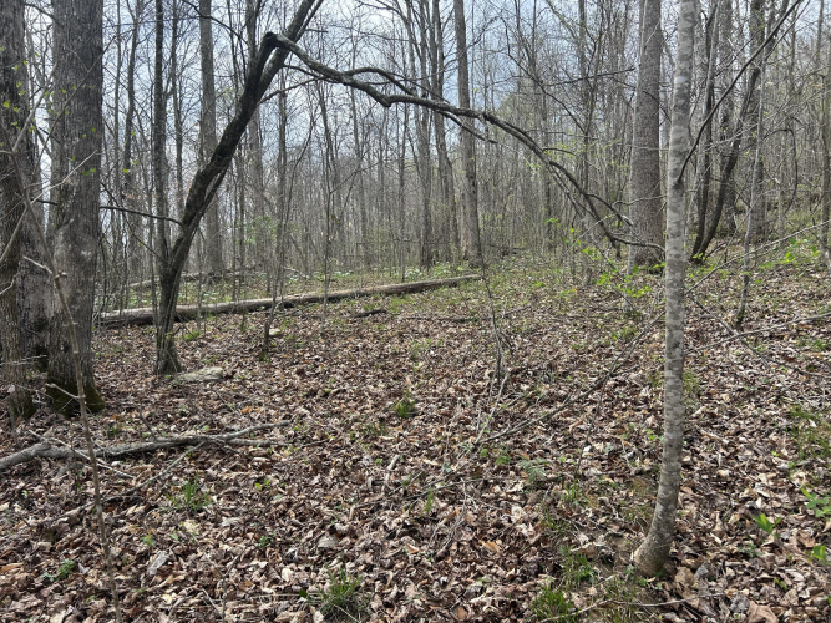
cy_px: 312
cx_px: 416
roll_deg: +1.2
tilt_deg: -1.0
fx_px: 624
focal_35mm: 26
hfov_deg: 67.3
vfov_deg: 53.0
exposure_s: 1/1068
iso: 50
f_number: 1.5
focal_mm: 5.7
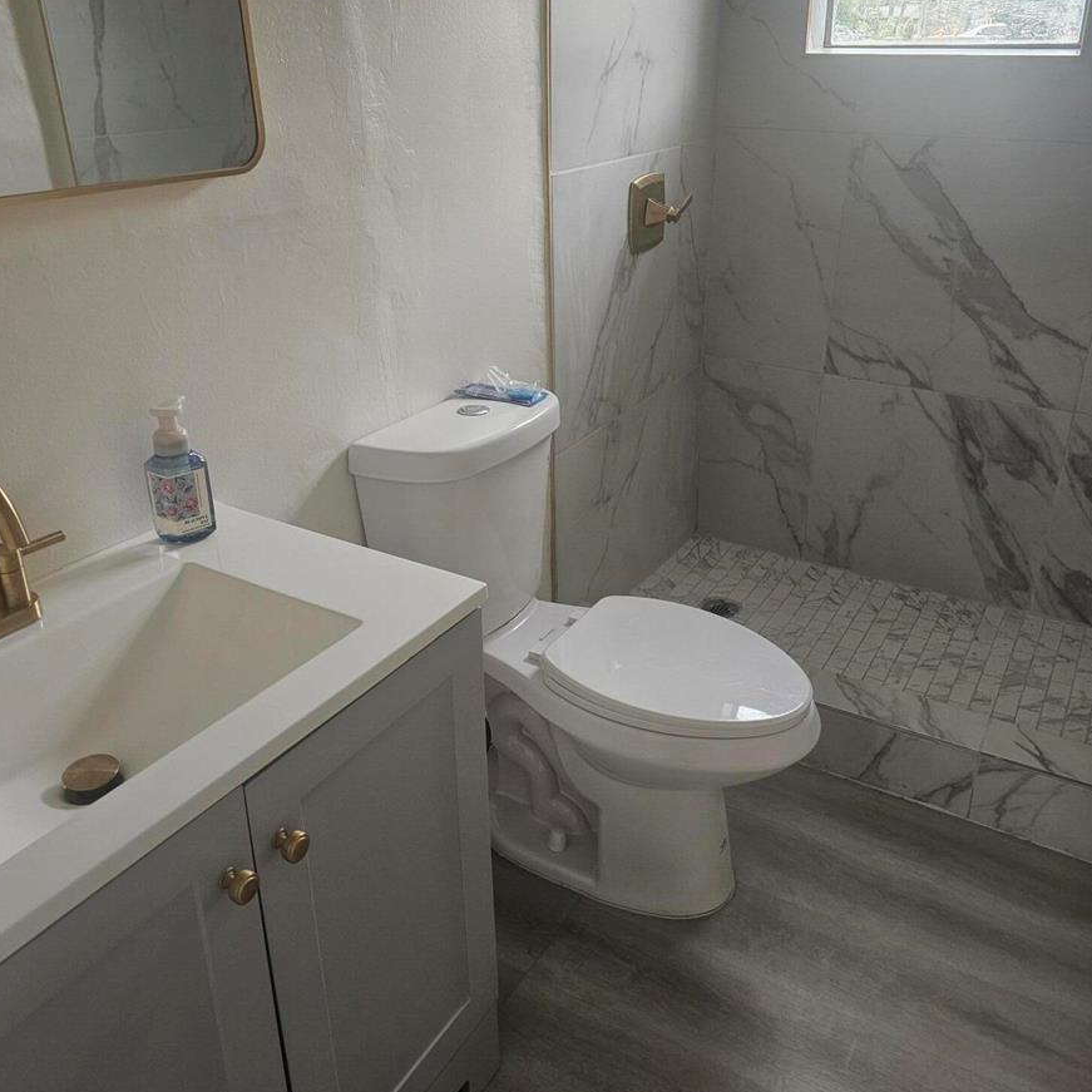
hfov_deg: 57.3
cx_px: 552
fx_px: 999
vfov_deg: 57.1
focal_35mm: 28
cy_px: 479
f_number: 1.7
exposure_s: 1/180
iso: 125
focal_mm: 6.3
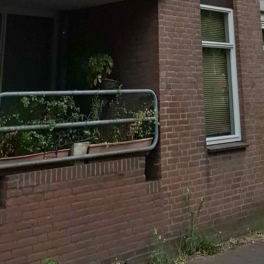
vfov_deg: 19.8
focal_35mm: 72
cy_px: -164
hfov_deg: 23.7
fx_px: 621
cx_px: 208
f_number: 1.8
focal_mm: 5.54
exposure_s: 1/1016
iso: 50
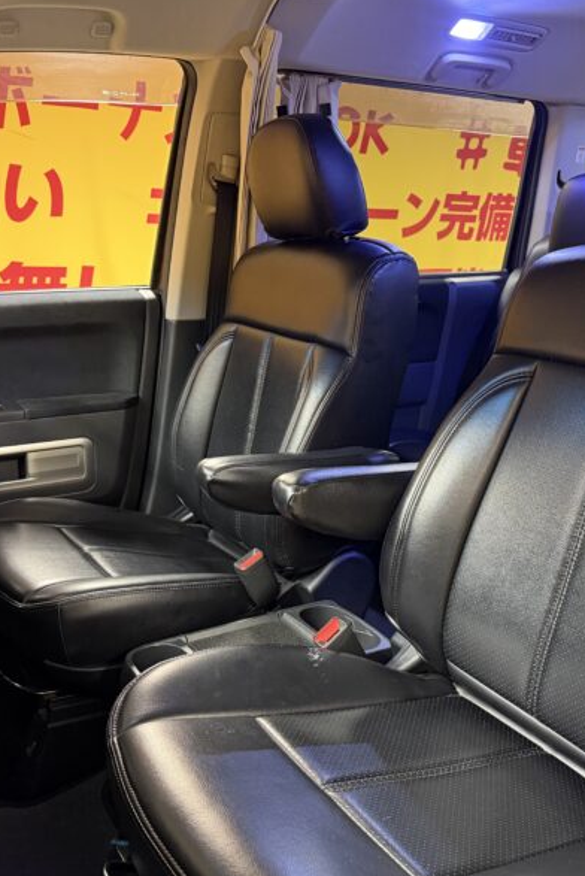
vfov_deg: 55.8
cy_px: 440
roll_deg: -1.2
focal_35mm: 34
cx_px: 294
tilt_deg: -13.2
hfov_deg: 38.9
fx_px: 828
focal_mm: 6.76
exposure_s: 1/33
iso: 640
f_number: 1.78
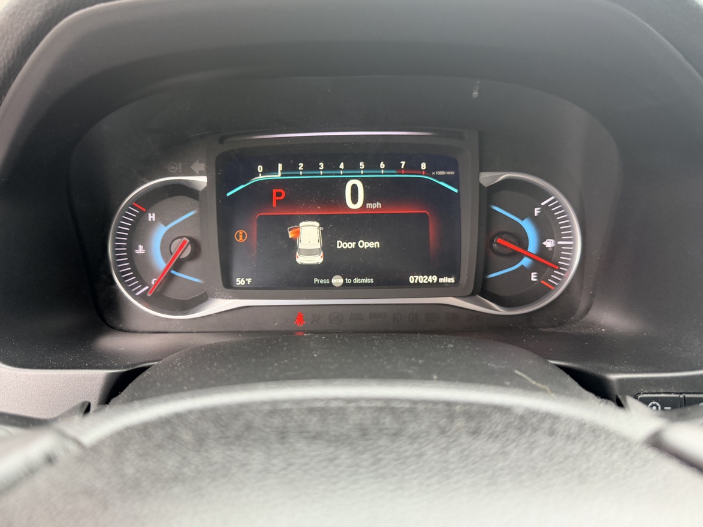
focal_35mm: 27
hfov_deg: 65.2
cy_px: 258
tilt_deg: -24.0
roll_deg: -0.5
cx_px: 327
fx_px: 548
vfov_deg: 51.4
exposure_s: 1/126
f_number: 1.78
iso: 200
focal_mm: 6.76
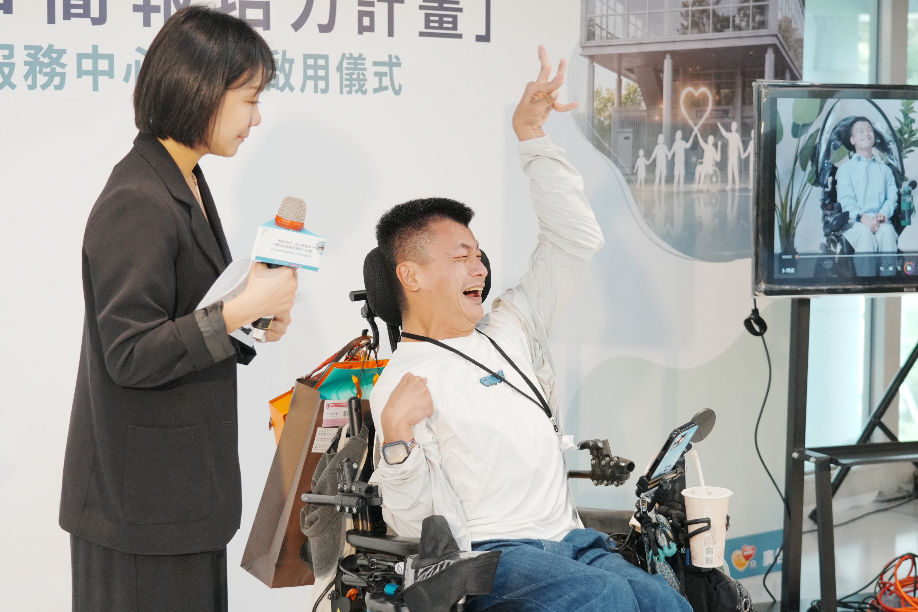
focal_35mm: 72
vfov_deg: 18.9
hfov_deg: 28.1
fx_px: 1836
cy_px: 306
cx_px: 459
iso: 1600
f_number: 4
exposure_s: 1/250
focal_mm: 48
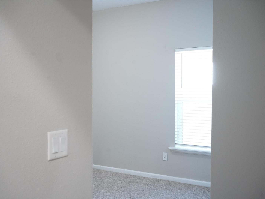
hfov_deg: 49.0
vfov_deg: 37.7
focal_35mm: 38
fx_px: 291
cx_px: 133
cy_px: 99
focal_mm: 35
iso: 6400
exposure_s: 1/60
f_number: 6.3
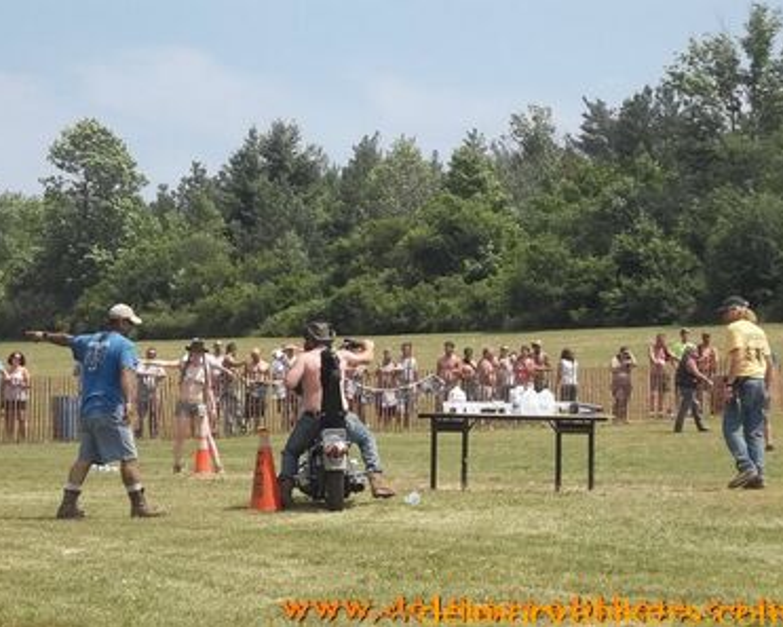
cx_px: 376
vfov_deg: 12.5
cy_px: 315
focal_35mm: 123
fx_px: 2851
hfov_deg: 15.6
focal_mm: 21
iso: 80
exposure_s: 1/400
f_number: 5.4
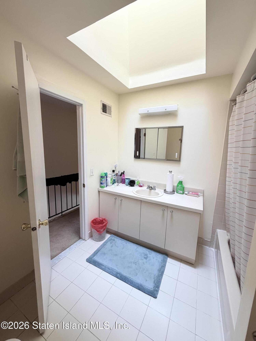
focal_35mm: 14
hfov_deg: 85.7
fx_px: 138
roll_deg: -1.5
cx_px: 128
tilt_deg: -8.0
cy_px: 170
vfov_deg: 102.1
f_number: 2.2
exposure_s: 1/120
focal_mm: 2.22
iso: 200
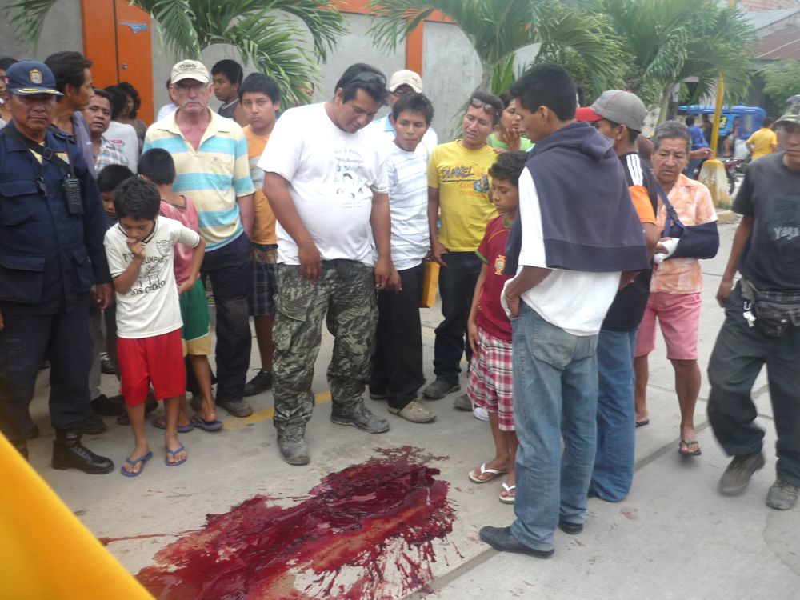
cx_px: 400
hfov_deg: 55.4
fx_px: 763
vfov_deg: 42.9
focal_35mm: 33
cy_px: 300
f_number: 2.8
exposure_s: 1/80
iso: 100
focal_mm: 5.5
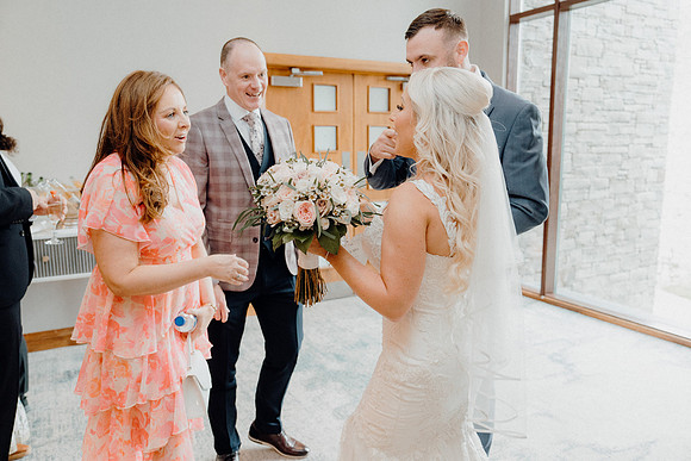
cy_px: 230
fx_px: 557
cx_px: 346
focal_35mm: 29
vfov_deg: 45.0
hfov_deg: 63.6
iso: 2500
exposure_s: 1/200
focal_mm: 29
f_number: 3.5
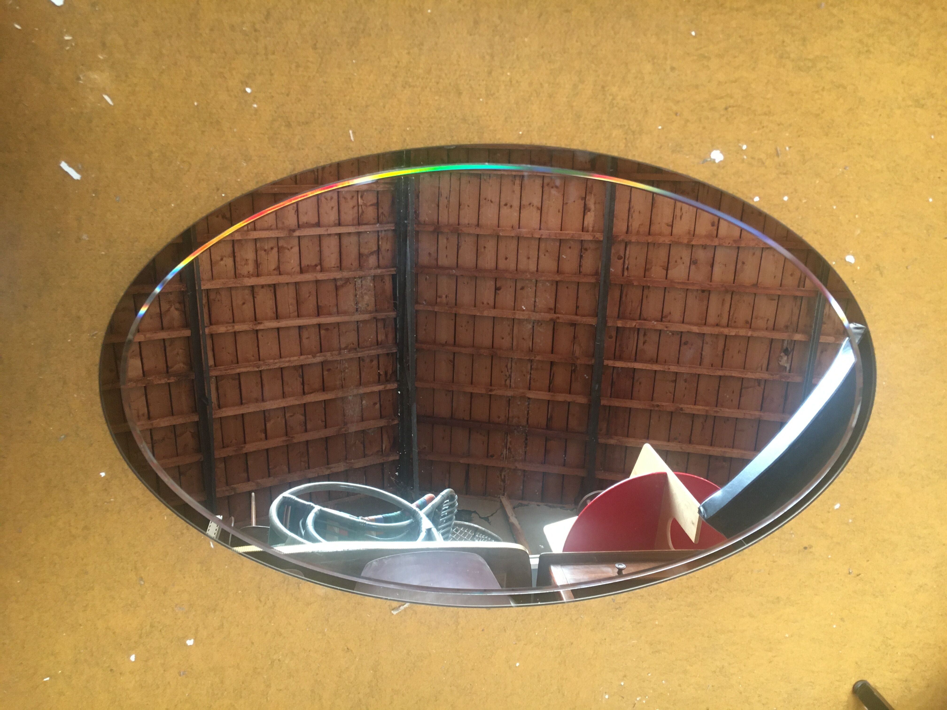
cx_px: 474
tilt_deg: -72.5
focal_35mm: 29
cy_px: 355
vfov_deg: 48.2
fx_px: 793
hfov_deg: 61.7
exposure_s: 1/33
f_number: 2.2
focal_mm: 4.15
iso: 160
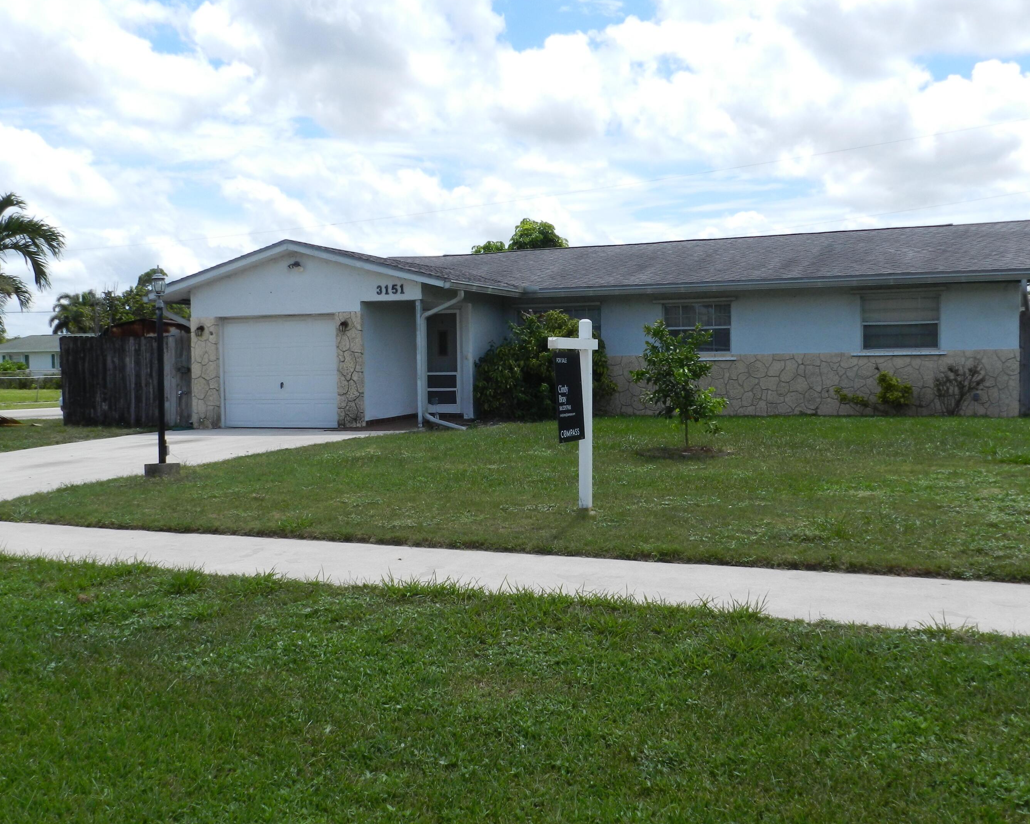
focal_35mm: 35
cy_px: 403
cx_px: 510
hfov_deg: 51.5
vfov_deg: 42.2
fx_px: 1067
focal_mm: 5.6
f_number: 4.5
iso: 160
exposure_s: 1/800
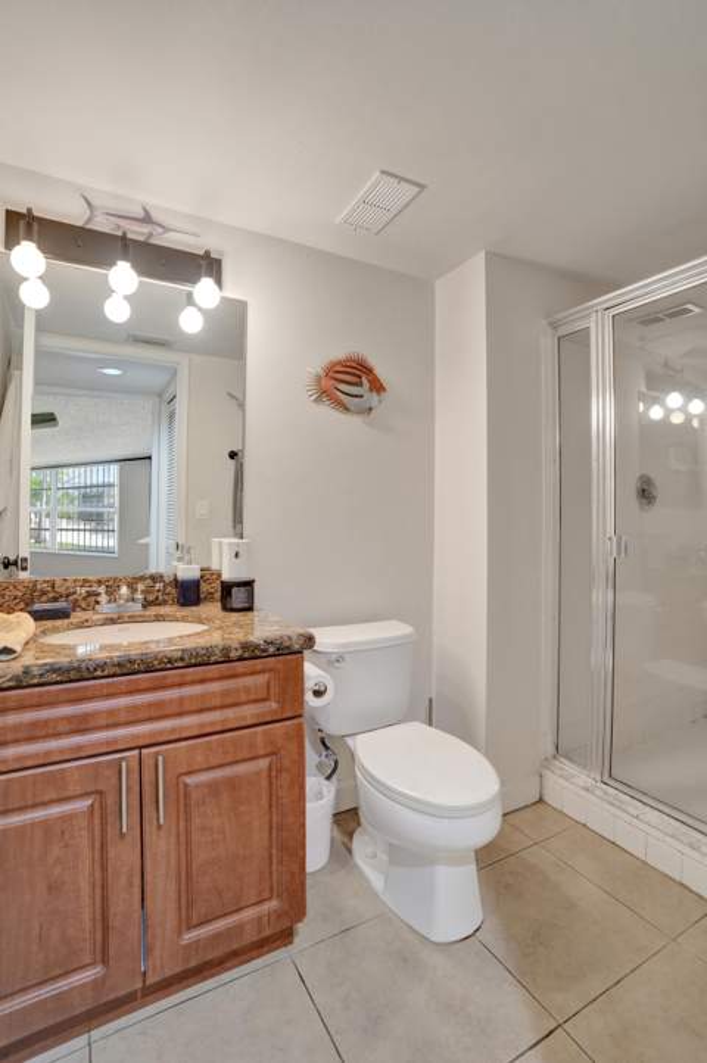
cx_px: 354
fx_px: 472
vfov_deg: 96.8
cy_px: 532
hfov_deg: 73.6
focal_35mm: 16
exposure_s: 1/80
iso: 1600
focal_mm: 16
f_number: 5
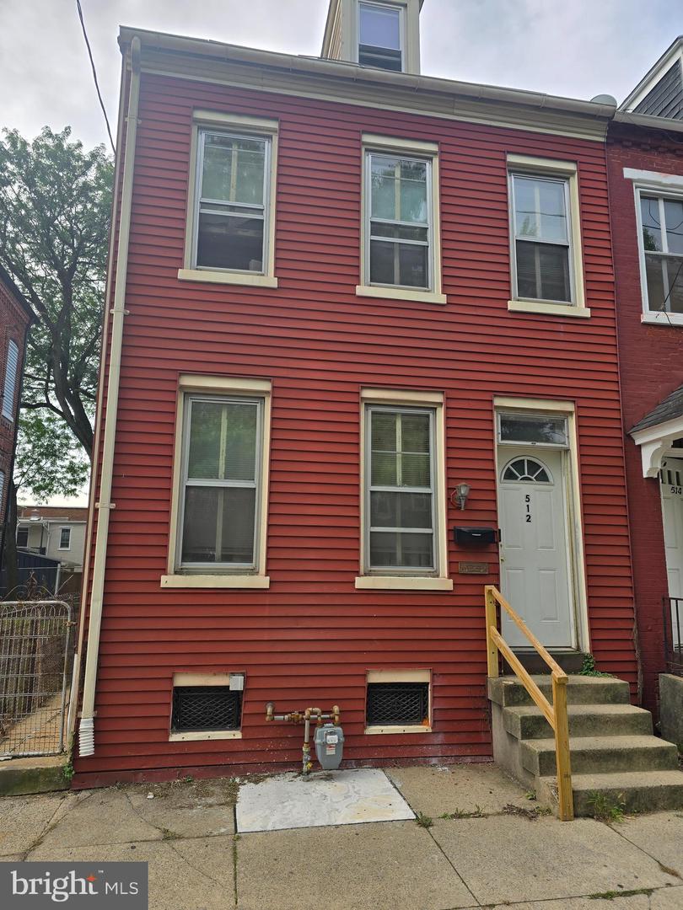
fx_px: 605
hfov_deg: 58.9
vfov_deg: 73.9
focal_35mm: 23
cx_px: 342
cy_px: 455
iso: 12
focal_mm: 6.3
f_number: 1.7
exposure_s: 1/814
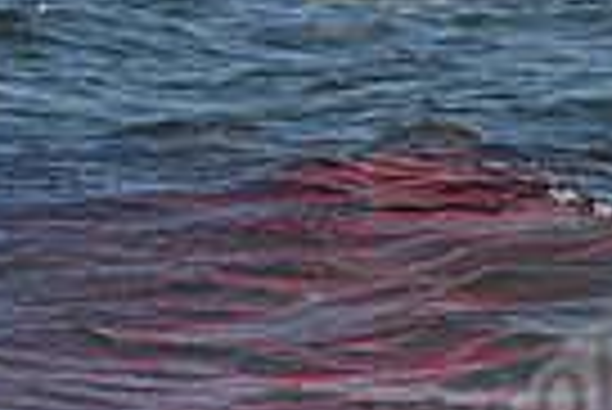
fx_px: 5429
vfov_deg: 4.3
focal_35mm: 319
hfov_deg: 6.3
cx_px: 1174
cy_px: -376
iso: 320
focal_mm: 75
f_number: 9
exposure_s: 1/1250
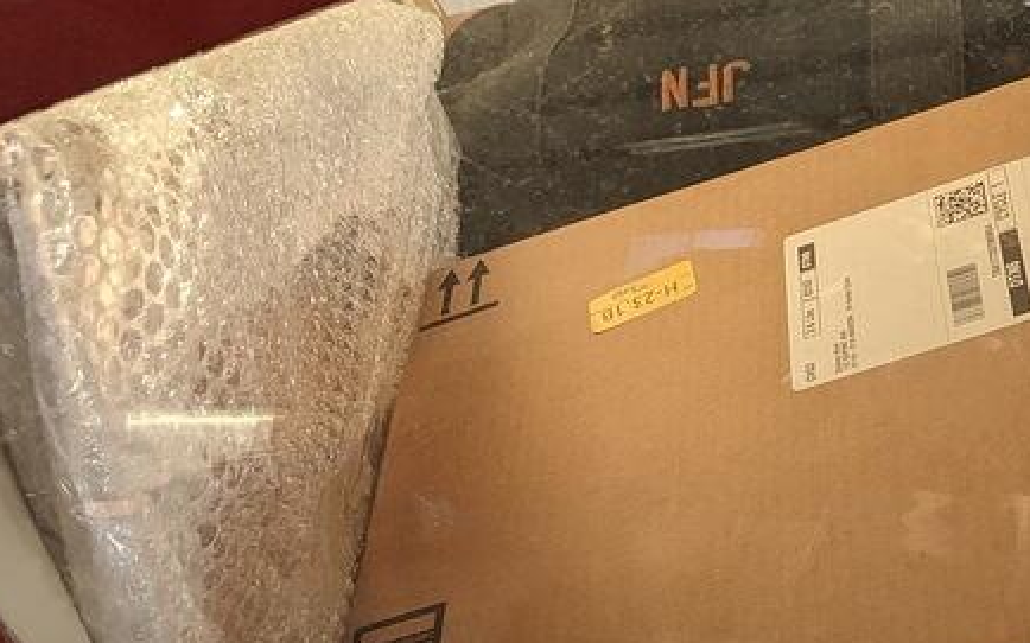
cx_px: 937
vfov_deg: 19.1
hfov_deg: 29.7
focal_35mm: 66
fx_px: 1852
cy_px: 643
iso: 40
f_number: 1.73
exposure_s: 1/229
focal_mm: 4.38
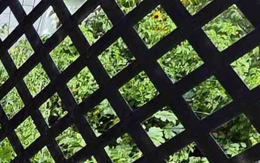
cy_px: 280
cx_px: -341
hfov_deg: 15.4
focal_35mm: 86
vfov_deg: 13.8
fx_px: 610
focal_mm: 2.2
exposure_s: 1/705
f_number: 1.9
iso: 32
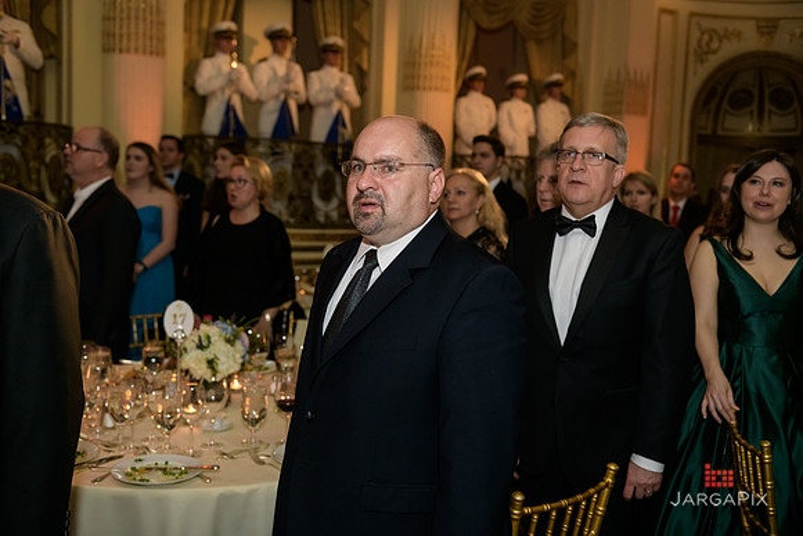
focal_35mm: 38
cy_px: 268
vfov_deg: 35.1
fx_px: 848
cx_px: 402
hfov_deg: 50.7
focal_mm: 38
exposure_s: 1/125
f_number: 3.2
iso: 1600
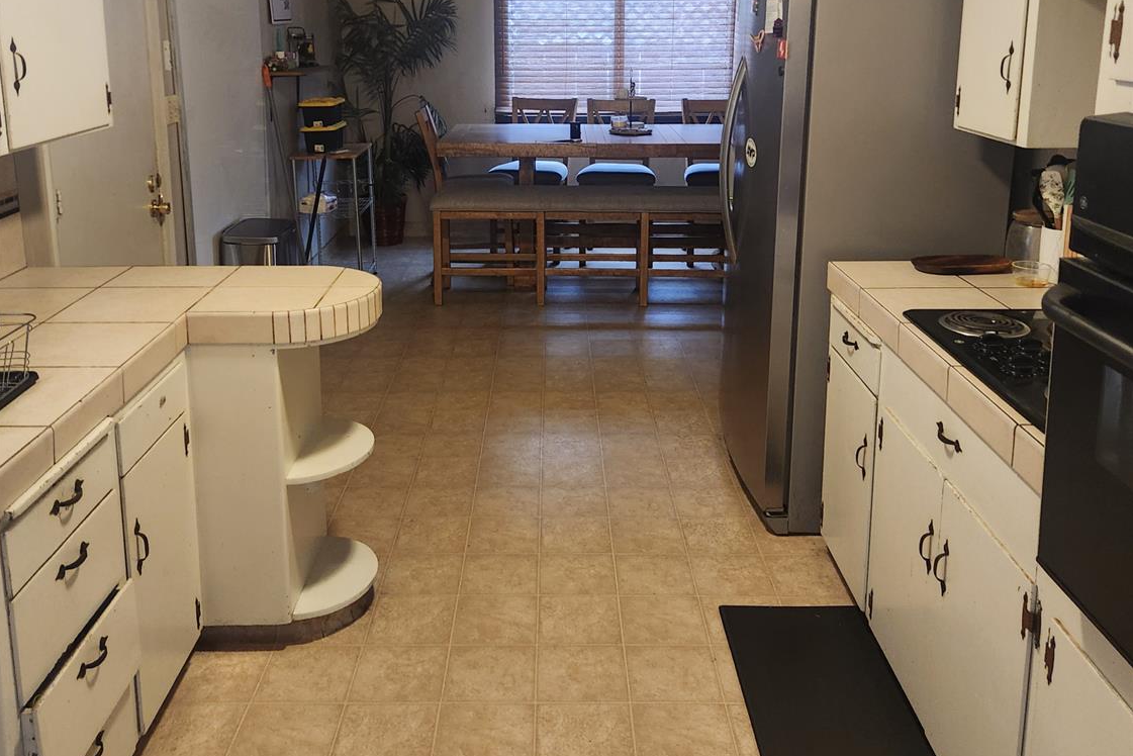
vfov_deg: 40.4
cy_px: 227
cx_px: 565
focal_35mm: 32
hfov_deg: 58.7
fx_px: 1007
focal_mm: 5.4
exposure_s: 1/120
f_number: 1.8
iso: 500
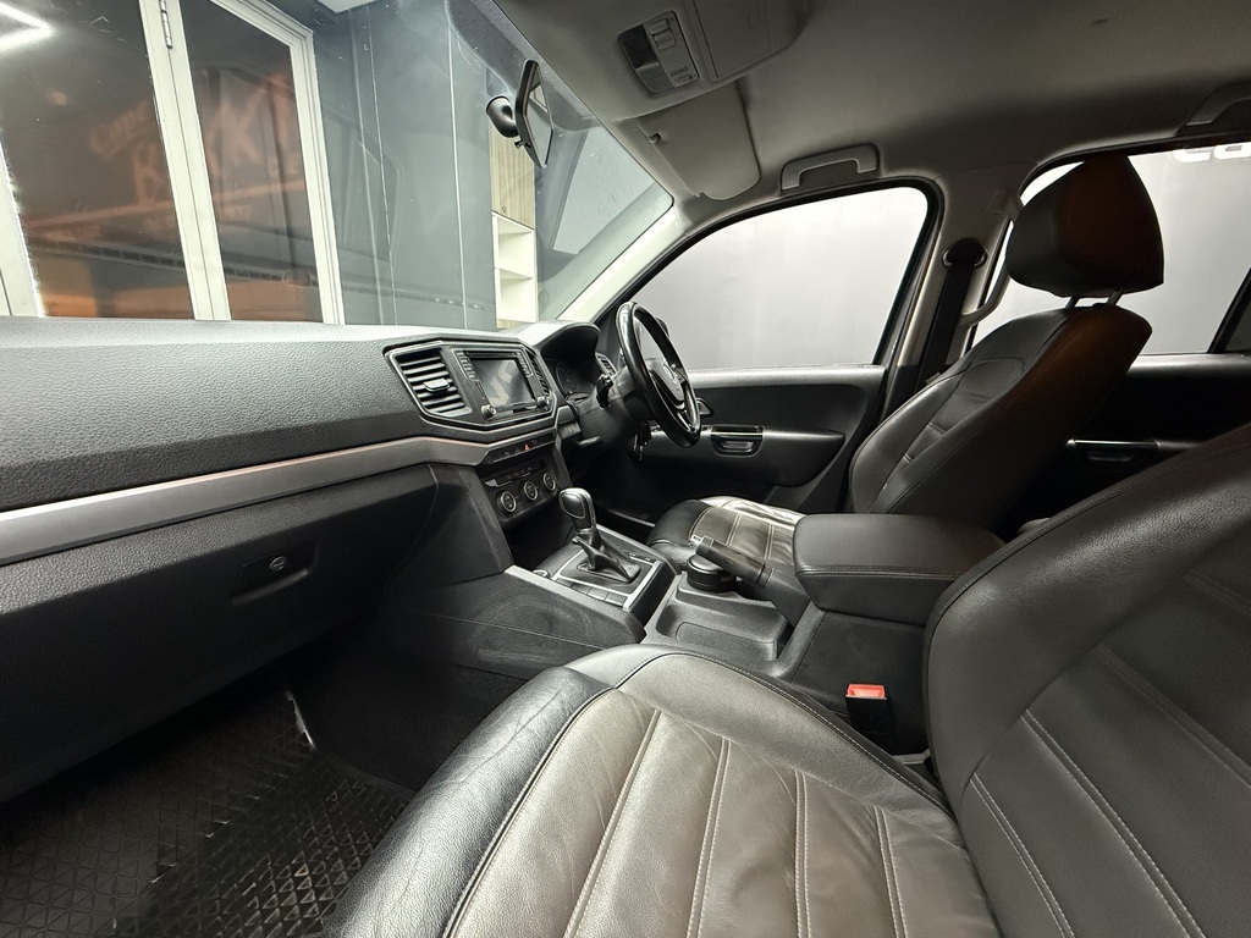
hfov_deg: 102.1
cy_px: 469
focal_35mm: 14
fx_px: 506
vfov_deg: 85.7
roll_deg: +0.1
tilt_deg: -11.9
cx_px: 626
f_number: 2.2
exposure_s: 1/50
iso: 1000
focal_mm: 2.22
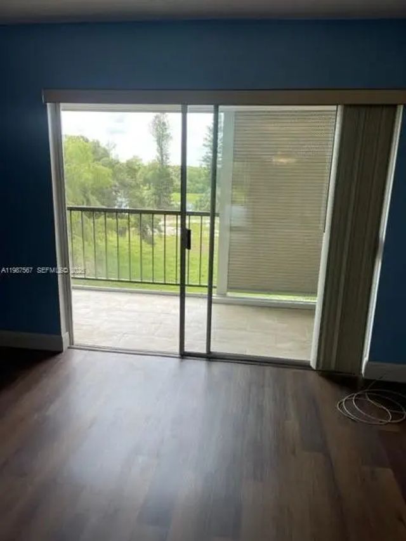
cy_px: 270
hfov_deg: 53.1
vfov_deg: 67.3
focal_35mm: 26
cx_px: 203
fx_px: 406
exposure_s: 1/247
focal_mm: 5.1
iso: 32
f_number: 1.6
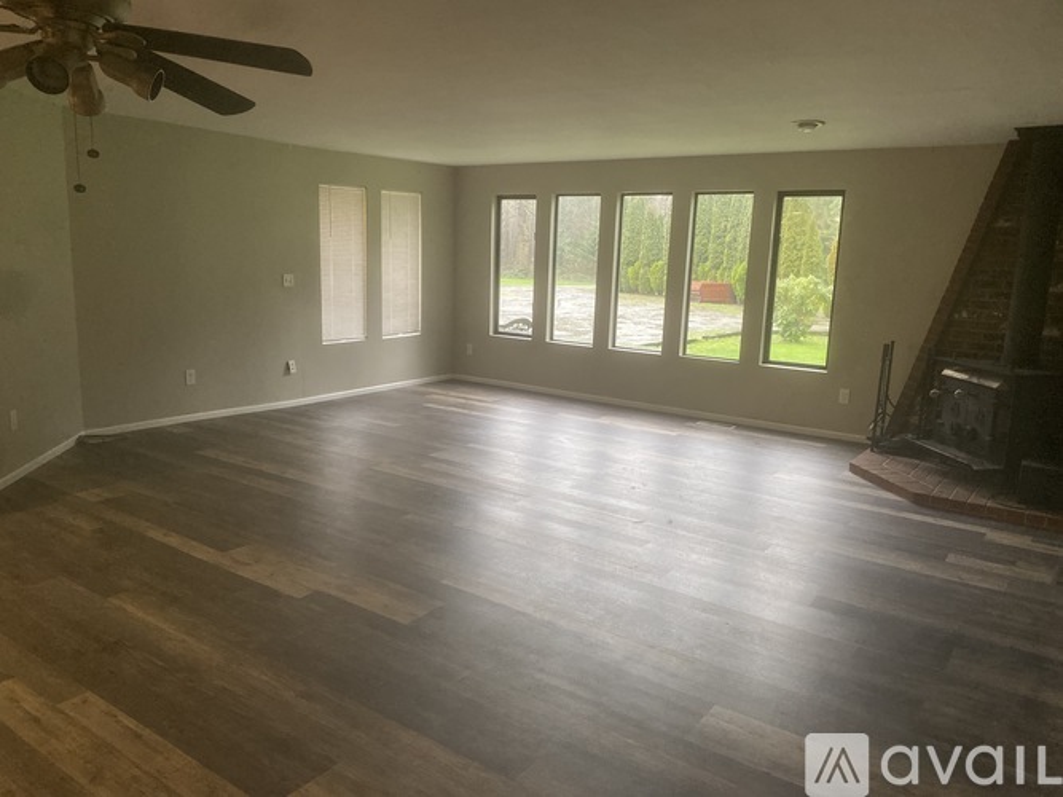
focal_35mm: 26
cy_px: 398
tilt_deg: -10.6
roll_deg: -2.3
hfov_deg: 67.3
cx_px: 532
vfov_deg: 53.0
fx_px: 798
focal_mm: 4.25
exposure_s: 1/40
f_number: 1.8
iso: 400
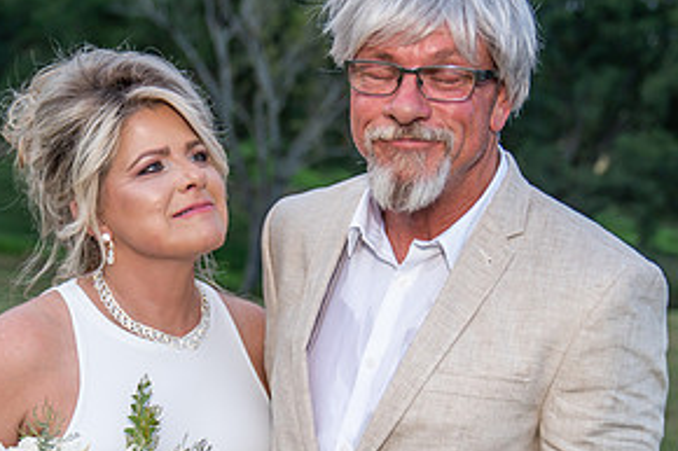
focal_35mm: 78
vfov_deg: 17.3
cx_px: 309
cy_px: 366
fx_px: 1468
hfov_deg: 26.0
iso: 400
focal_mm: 39
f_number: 2.8
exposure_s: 1/125
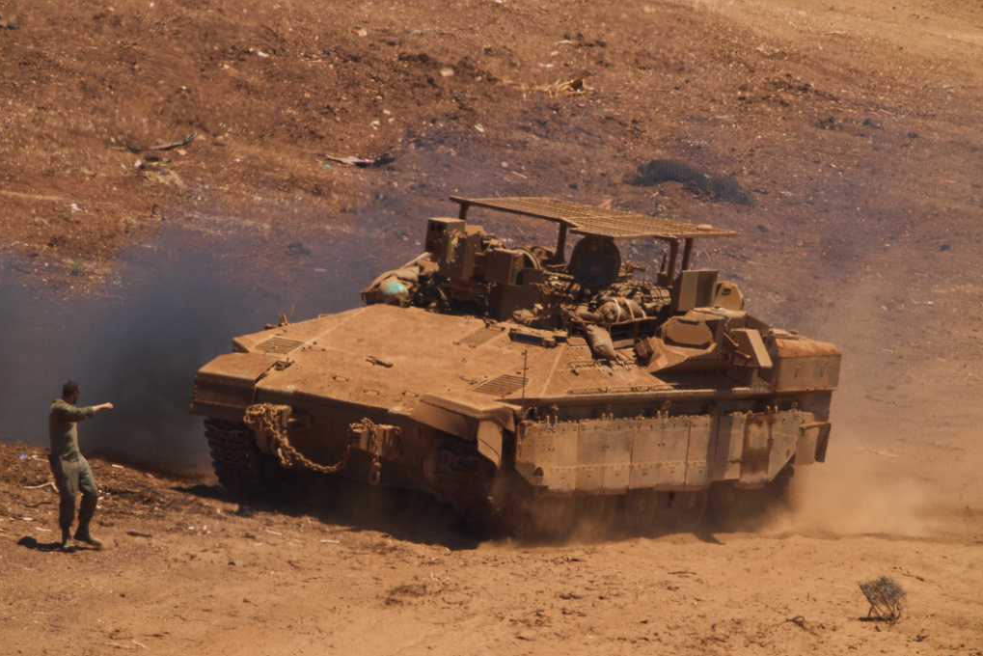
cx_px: 490
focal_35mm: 942
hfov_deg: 2.2
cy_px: 328
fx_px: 25728
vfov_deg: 1.5
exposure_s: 1/1000
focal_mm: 938
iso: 800
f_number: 16
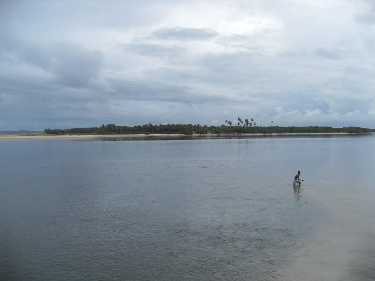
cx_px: 188
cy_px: 140
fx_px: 368
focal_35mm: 34
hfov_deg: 54.0
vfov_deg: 41.8
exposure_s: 1/250
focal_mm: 6.3
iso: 80
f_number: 7
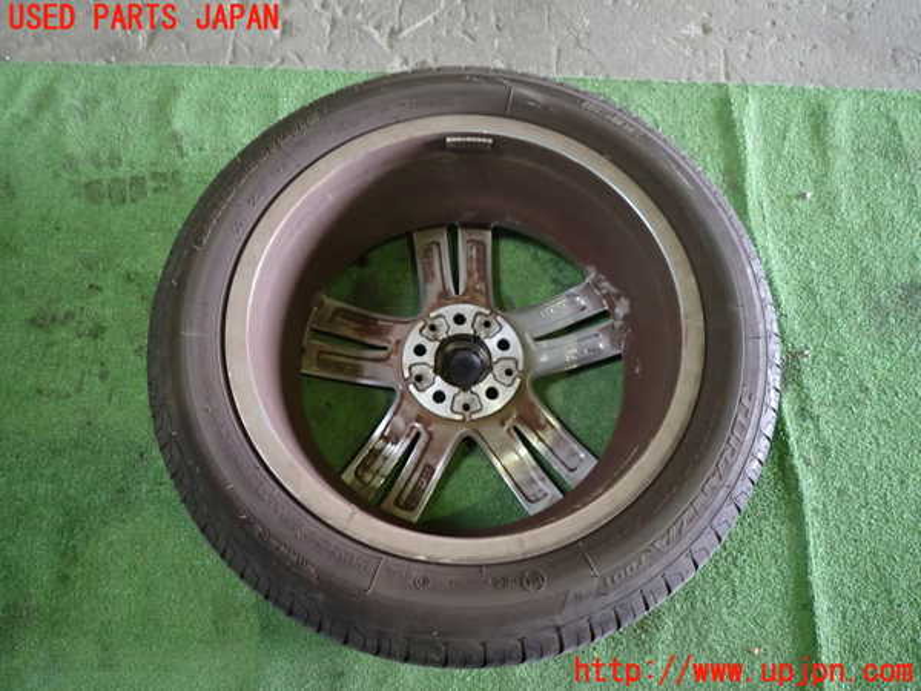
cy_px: 346
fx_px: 665
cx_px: 460
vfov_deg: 54.9
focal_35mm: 25
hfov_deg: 69.4
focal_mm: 4.5
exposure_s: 1/30
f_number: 2
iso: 400
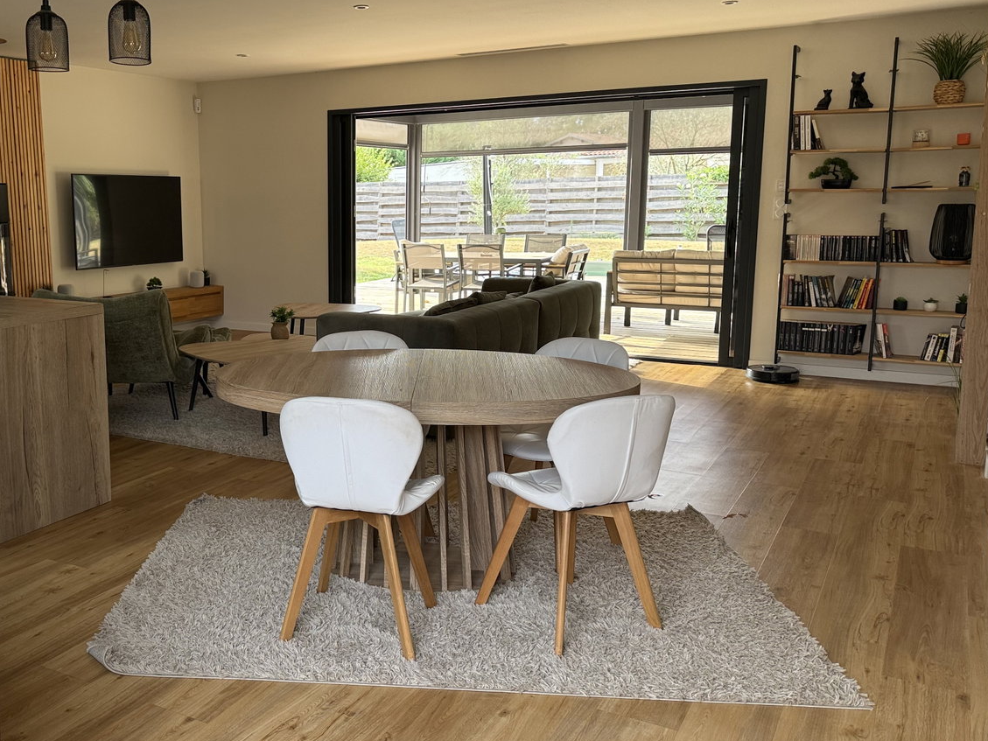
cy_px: 354
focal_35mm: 34
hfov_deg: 52.4
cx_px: 293
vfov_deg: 41.8
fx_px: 971
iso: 125
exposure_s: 1/179
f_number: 1.78
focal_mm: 6.76
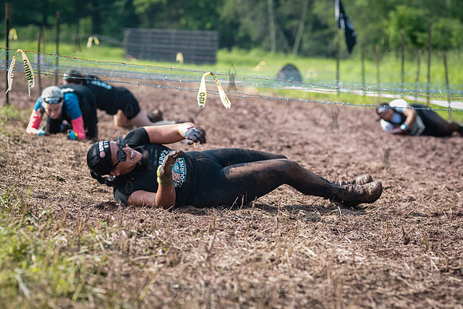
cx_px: 216
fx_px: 1907
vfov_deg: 9.3
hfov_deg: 13.8
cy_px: 181
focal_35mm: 148
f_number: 4.5
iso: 250
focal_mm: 125
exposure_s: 1/200
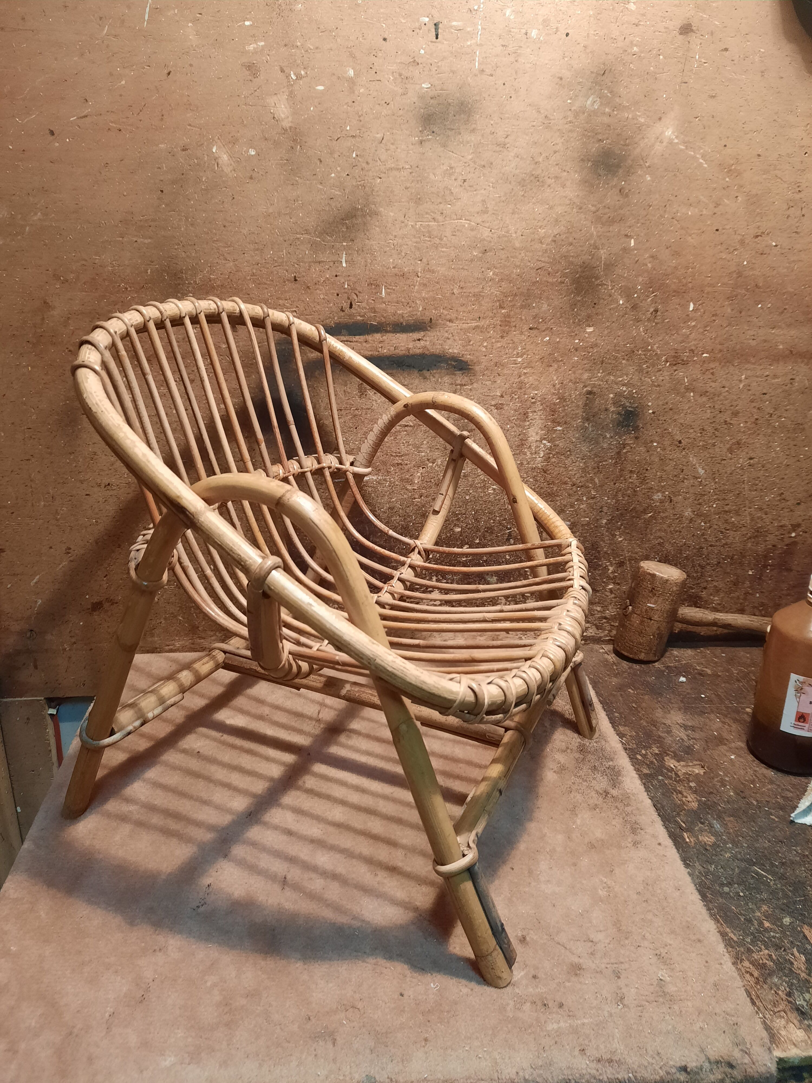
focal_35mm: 25
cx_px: 406
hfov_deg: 54.9
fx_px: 782
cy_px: 542
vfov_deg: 69.4
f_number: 2
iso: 320
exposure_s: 1/50
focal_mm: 4.6
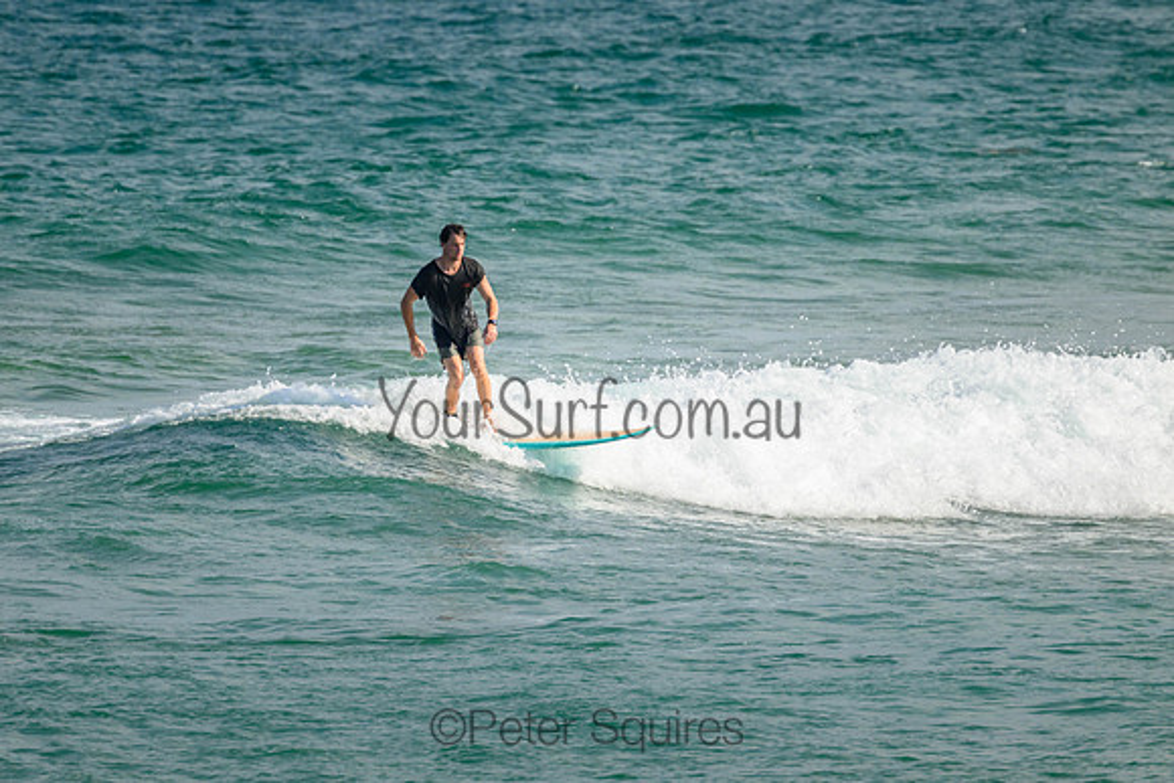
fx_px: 29431
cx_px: 512
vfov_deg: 1.5
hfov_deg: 2.3
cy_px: 341
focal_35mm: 902
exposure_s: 1/2000
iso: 1100
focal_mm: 800
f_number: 11
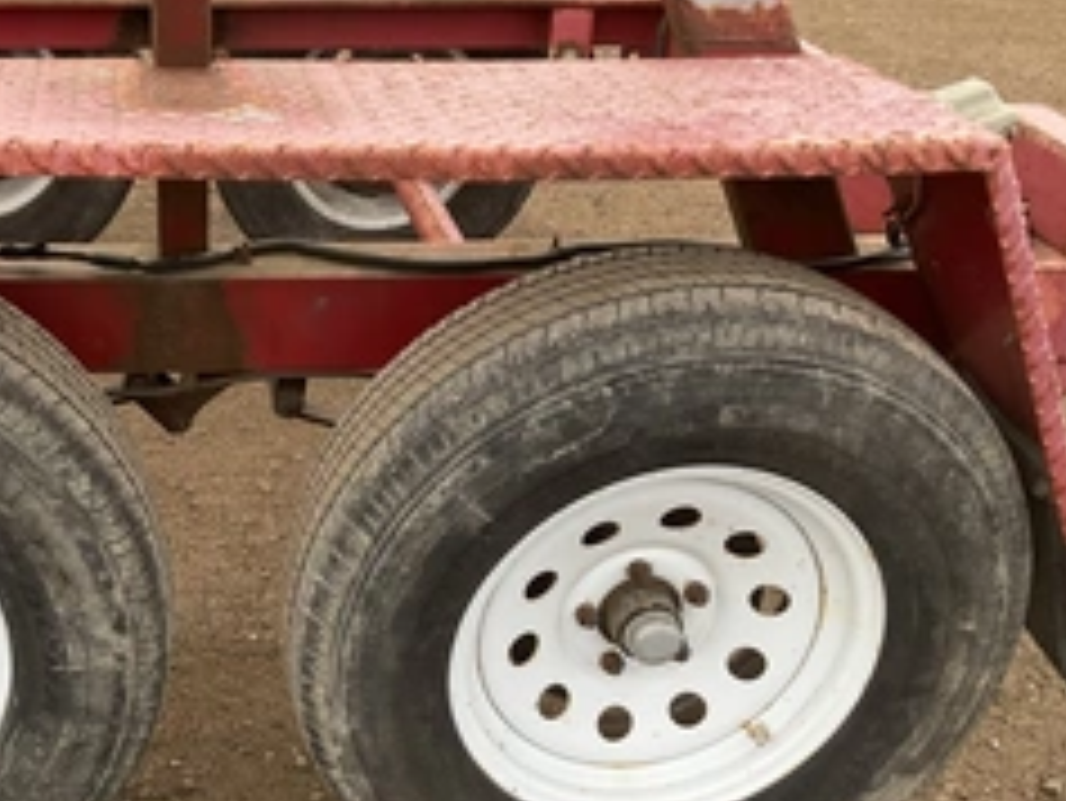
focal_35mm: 49
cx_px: 252
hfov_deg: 37.8
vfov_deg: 29.3
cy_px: 598
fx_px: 1510
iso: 40
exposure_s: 1/122
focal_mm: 3
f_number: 1.8
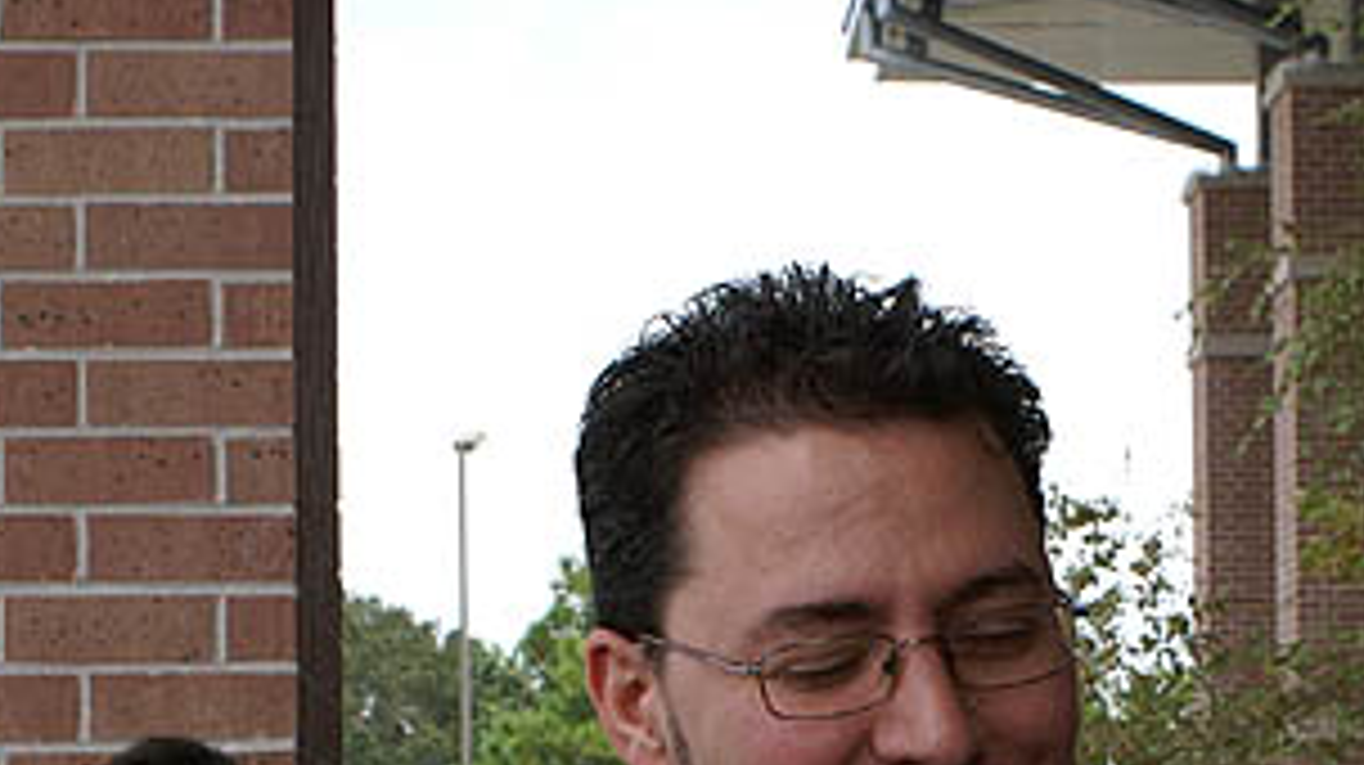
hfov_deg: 16.3
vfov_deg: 9.2
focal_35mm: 131
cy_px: 801
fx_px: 4735
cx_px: 954
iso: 100
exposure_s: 1/125
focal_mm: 28
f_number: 8
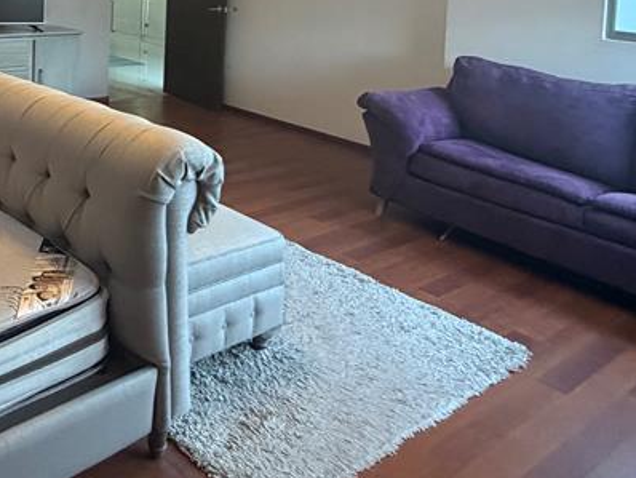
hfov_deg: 44.8
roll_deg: -1.1
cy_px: -34
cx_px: 22
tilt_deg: -2.7
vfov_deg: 34.8
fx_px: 662
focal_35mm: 36
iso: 500
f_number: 2.2
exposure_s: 1/60
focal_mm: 2.22
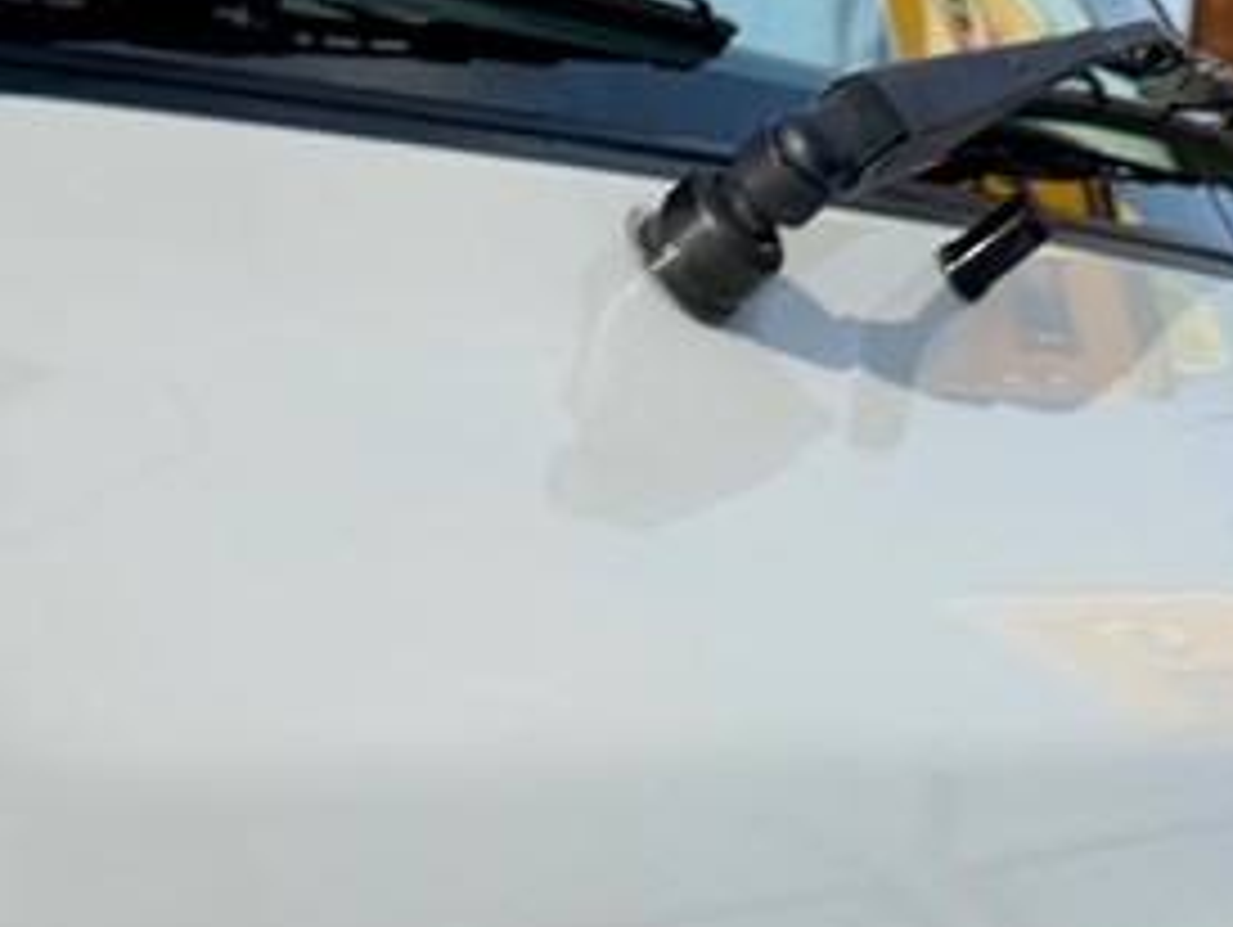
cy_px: 1858
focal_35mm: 112
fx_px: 3993
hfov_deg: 16.0
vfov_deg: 11.8
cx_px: -652
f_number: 1.78
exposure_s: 1/9091
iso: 80
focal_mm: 6.76
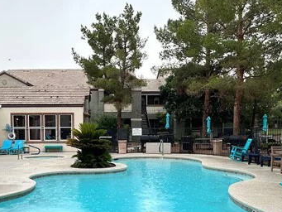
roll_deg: +0.3
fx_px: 342
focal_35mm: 42
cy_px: 156
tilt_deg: -4.3
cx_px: 103
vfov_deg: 33.8
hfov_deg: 44.3
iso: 40
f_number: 2.2
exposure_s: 1/136
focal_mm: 2.22
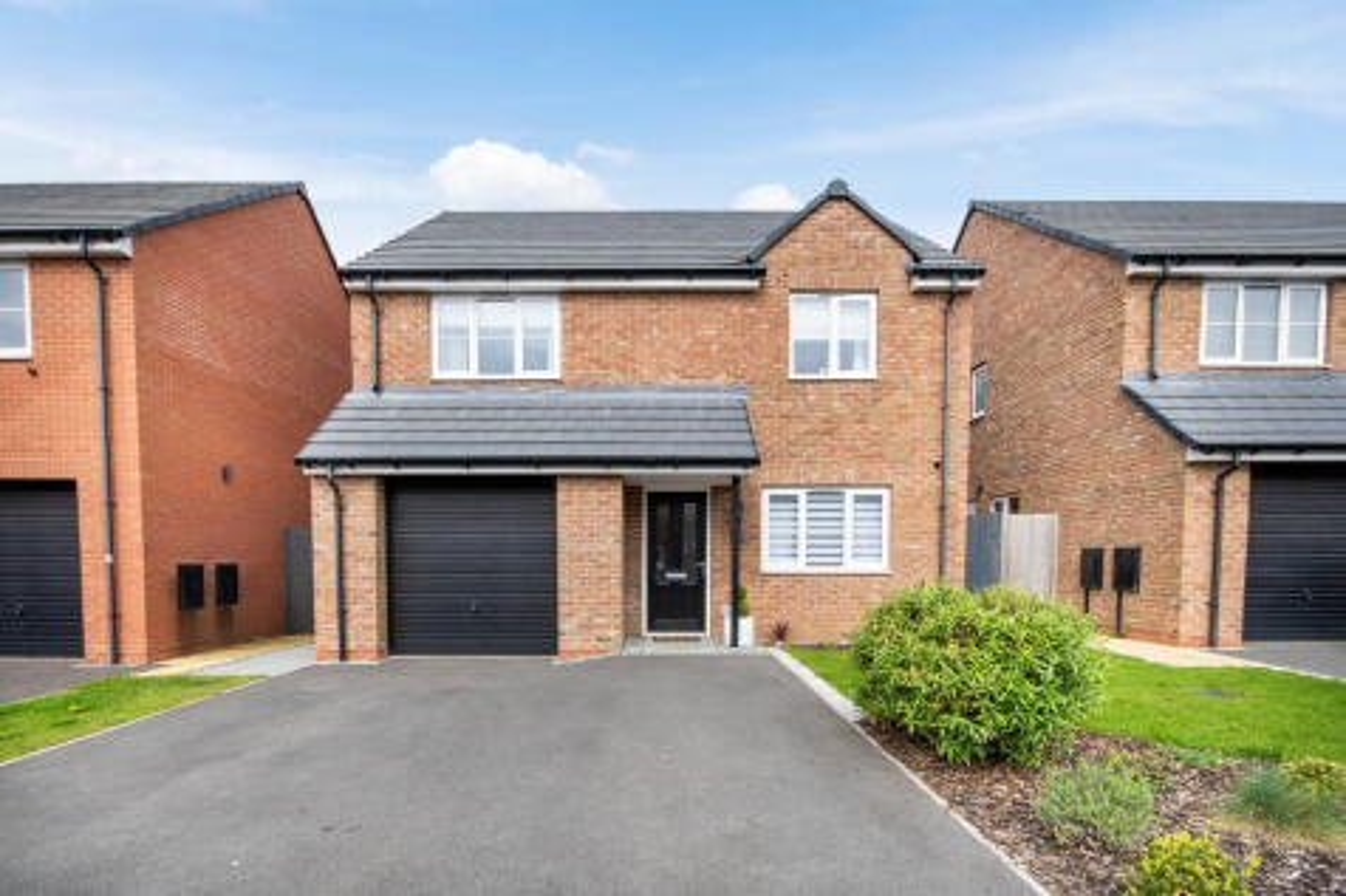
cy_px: 448
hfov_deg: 100.4
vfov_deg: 77.3
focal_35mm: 15
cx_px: 673
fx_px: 561
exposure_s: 1/200
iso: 100
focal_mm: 10
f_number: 8
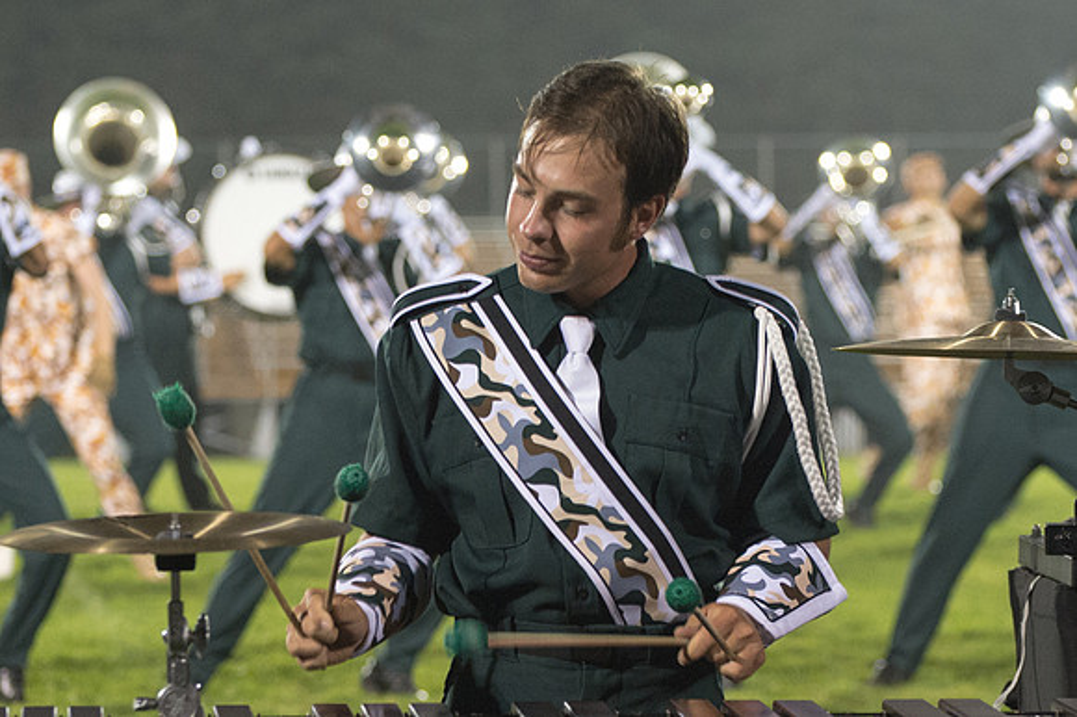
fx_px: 6069
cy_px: 426
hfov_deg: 10.1
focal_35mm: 203
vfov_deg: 6.8
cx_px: 532
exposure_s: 1/160
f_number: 4.5
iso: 5000
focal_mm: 102
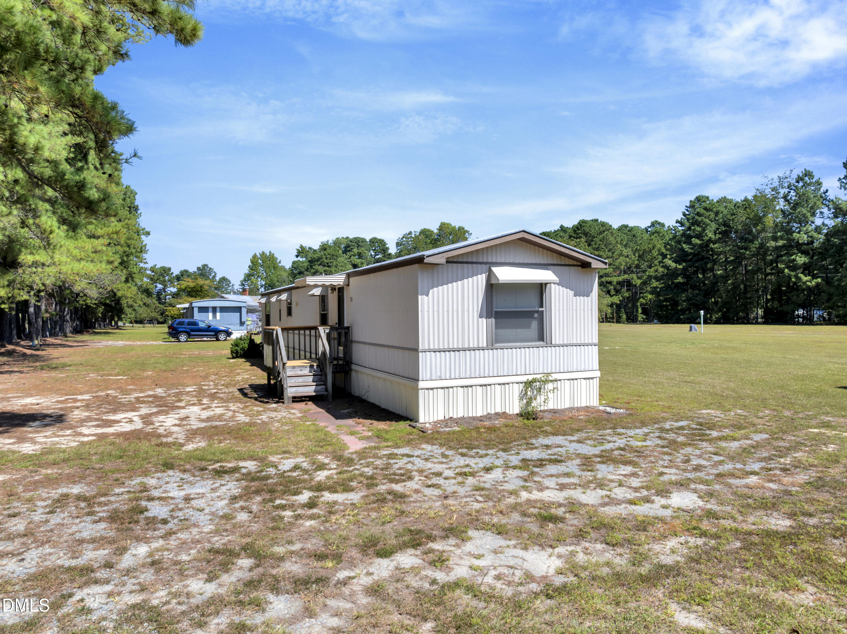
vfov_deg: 56.8
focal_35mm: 24
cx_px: 424
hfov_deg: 71.6
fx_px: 587
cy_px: 317
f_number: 2.8
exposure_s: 1/1600
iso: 100
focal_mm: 12.3
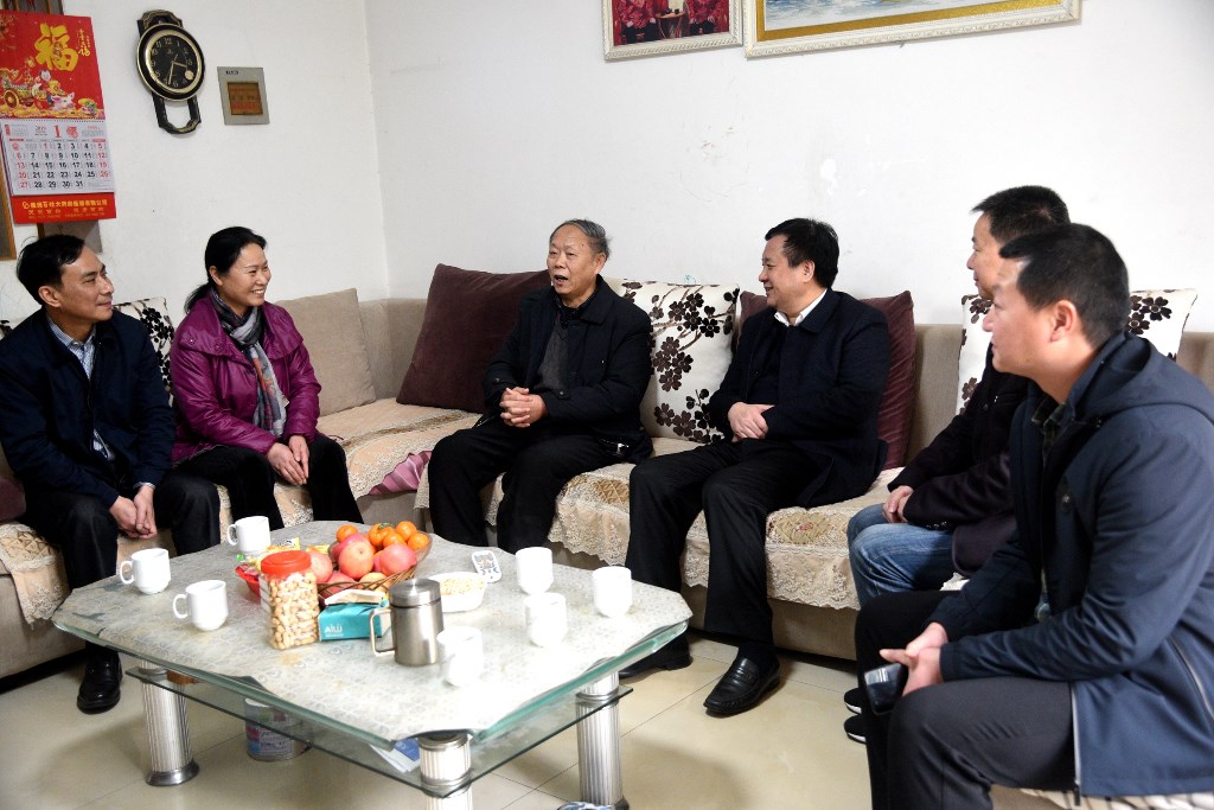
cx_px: 607
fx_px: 1282
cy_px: 405
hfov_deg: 50.7
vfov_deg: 35.1
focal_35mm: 38
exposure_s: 1/40
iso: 2800
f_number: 4.5
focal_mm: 38
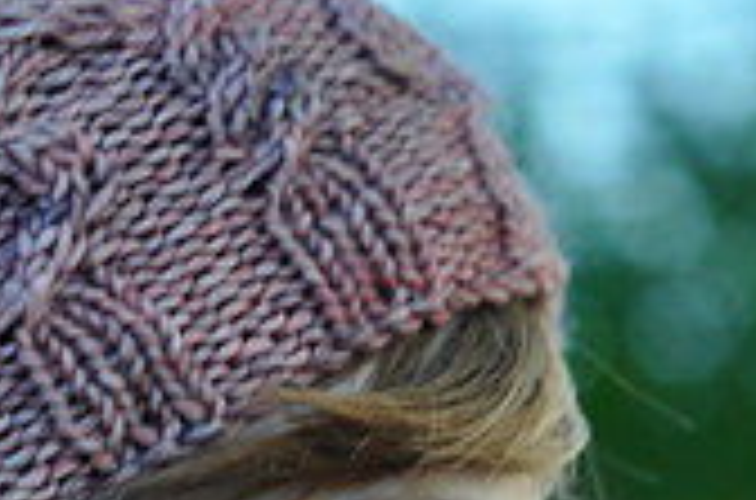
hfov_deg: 7.2
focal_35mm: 286
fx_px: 5989
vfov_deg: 4.7
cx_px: -50
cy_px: 791
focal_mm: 50
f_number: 5
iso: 200
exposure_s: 1/100
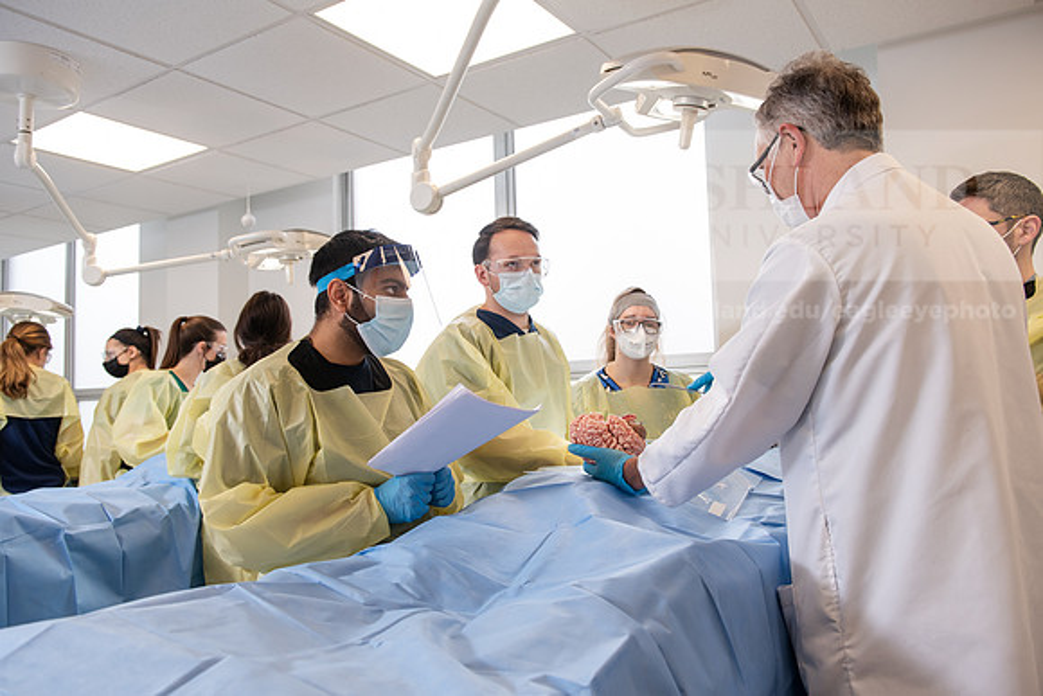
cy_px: 348
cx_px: 522
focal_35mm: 28
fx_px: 811
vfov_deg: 46.4
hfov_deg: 65.5
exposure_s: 1/200
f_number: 4.5
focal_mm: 28
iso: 500
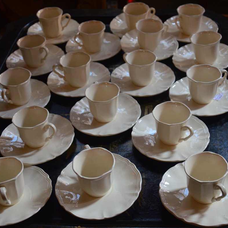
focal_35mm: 54
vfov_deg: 31.6
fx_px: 402
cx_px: 118
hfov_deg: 31.6
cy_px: 114
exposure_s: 1/30
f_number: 4
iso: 400
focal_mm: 28
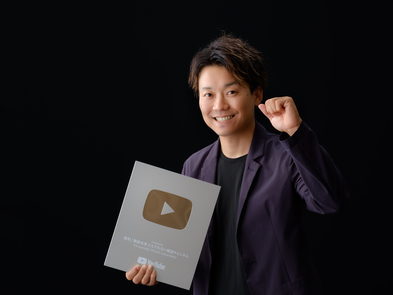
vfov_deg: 13.6
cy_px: 175
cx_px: 239
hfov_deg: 18.0
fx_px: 1238
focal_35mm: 109
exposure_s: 1/125
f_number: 5.6
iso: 320
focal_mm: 50
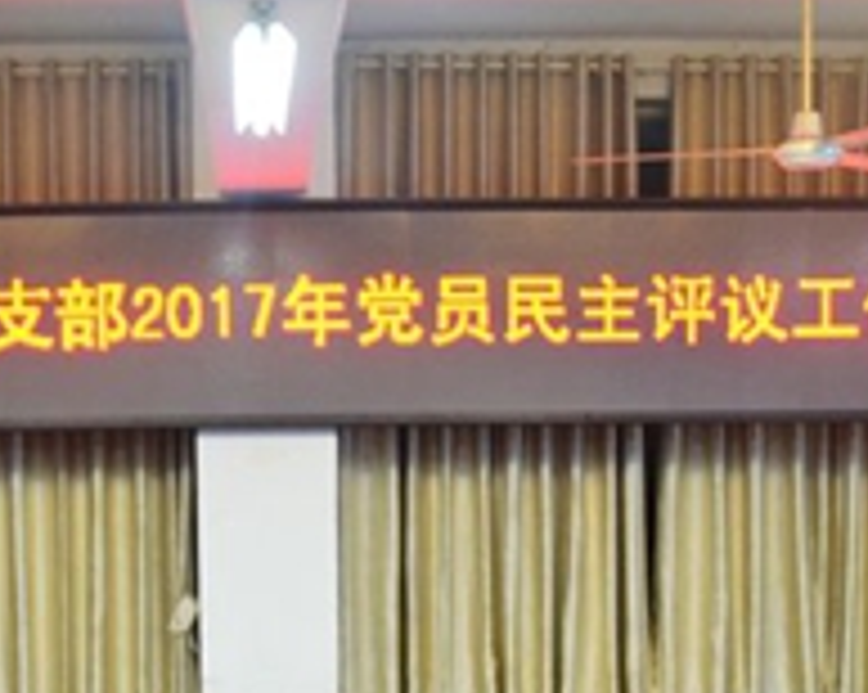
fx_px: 1873
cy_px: 556
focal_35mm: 73
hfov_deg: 26.0
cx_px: 324
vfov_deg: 20.7
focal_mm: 20
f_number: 3.8
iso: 1400
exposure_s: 1/15
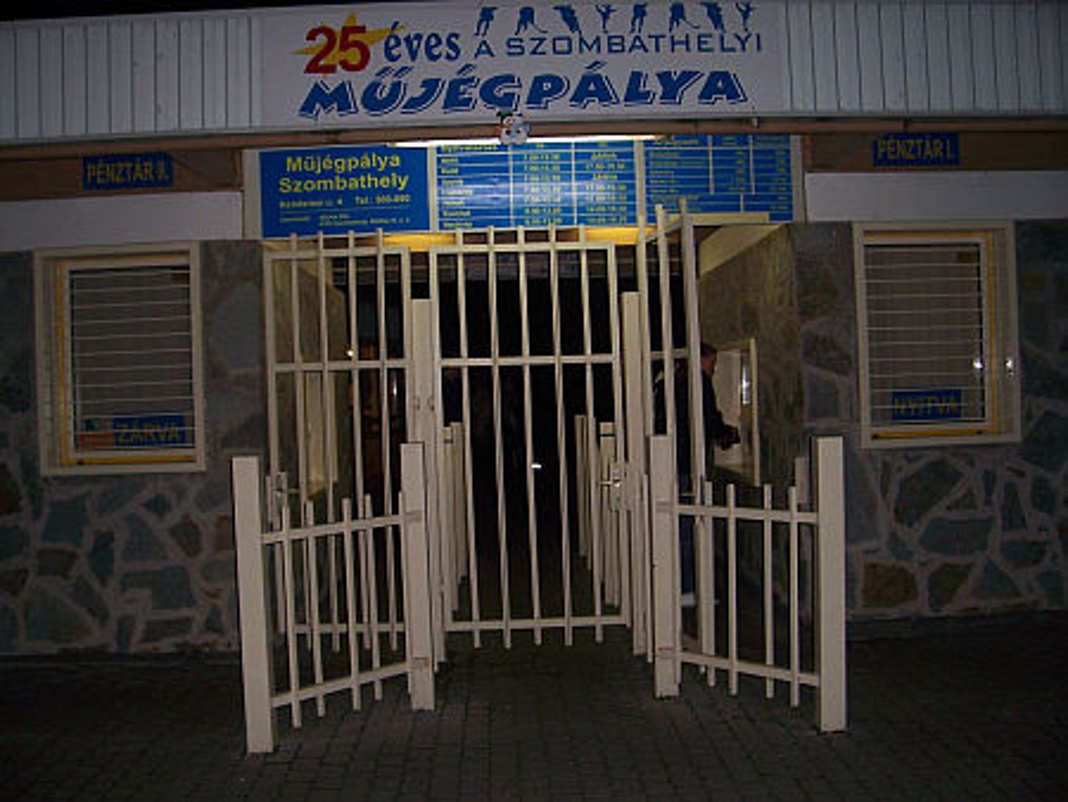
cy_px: 401
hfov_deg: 53.9
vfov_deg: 41.8
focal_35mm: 34
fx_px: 1050
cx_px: 534
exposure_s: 1/60
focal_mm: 5.6
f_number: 2.7
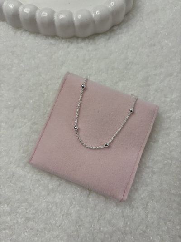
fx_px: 181
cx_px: 90
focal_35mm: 26
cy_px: 121
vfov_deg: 67.3
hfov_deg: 53.1
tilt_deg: -76.6
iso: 125
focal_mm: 5.96
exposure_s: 1/60
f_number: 1.6
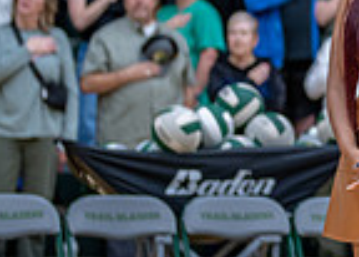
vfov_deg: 6.0
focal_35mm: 241
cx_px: 545
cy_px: 81
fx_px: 2458
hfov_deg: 8.2
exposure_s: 1/500
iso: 500
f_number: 1.2
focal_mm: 50
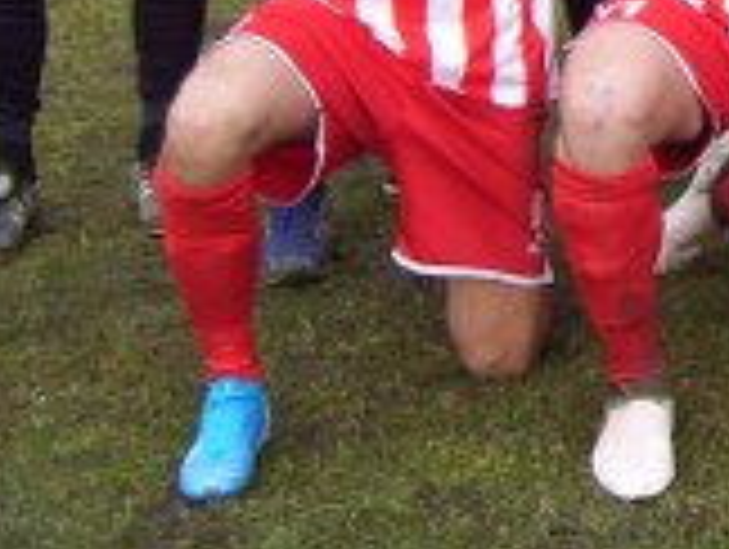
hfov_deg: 13.1
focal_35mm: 142
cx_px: 1125
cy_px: -153
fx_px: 2995
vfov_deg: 10.3
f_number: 2.7
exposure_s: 1/320
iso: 80
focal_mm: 6
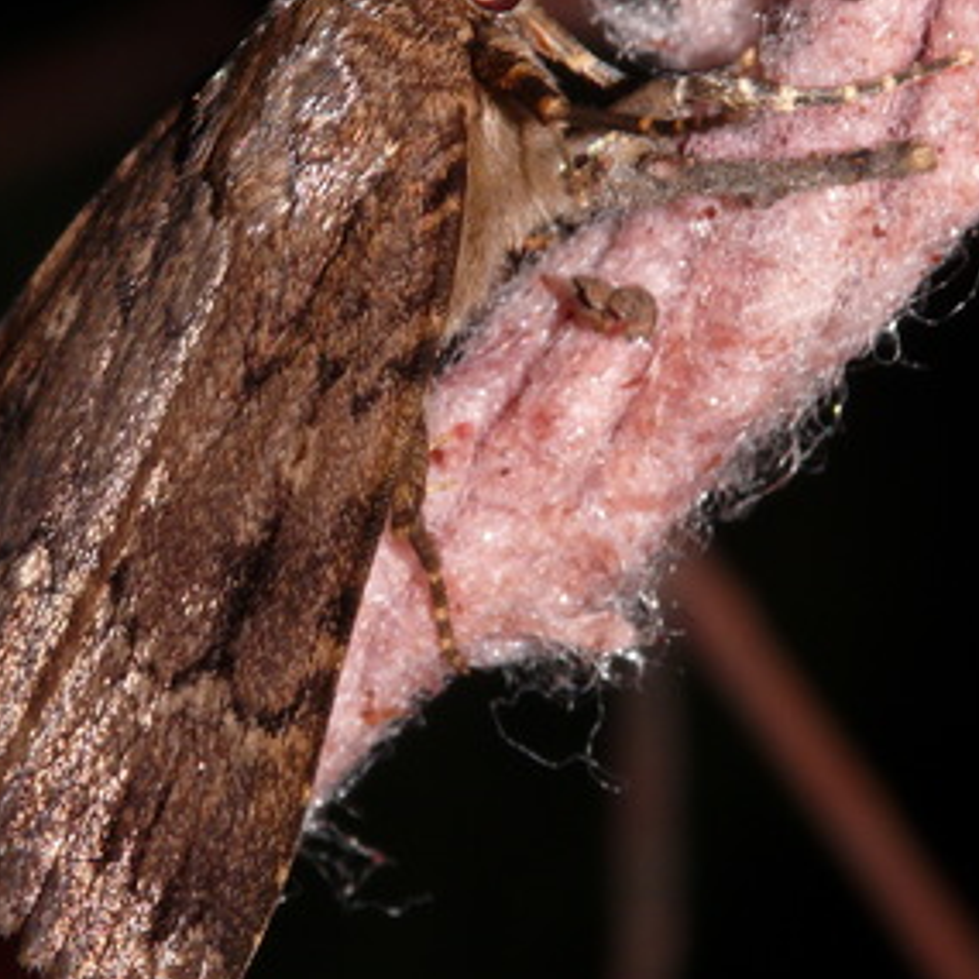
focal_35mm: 425
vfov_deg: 4.1
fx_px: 13599
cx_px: 392
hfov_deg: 4.1
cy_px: 368
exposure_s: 1/640
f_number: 11
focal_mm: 45.2
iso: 100
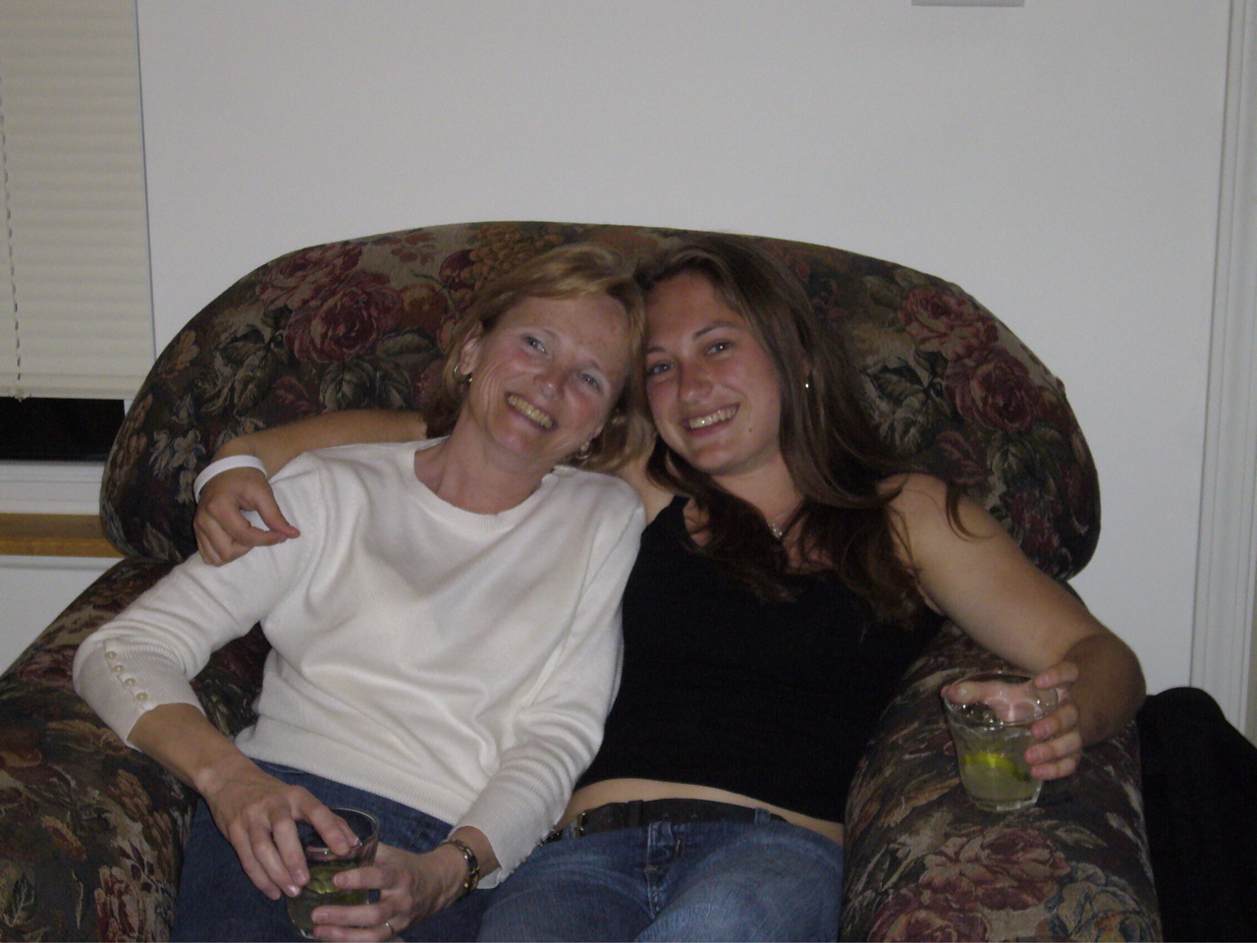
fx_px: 2869
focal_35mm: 79
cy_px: 472
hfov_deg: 24.7
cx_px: 628
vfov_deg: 18.7
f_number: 4.3
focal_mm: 13
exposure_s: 1/60
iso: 250
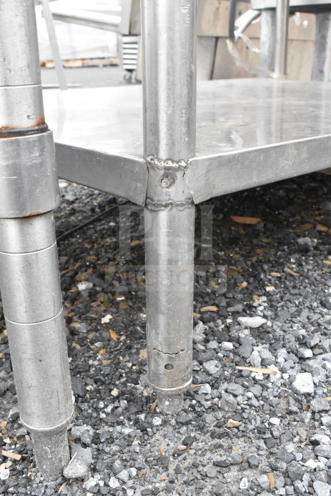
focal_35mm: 36
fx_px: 496
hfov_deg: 36.9
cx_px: 166
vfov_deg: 53.1
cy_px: 248
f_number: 11
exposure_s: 1/500
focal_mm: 24
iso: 6400
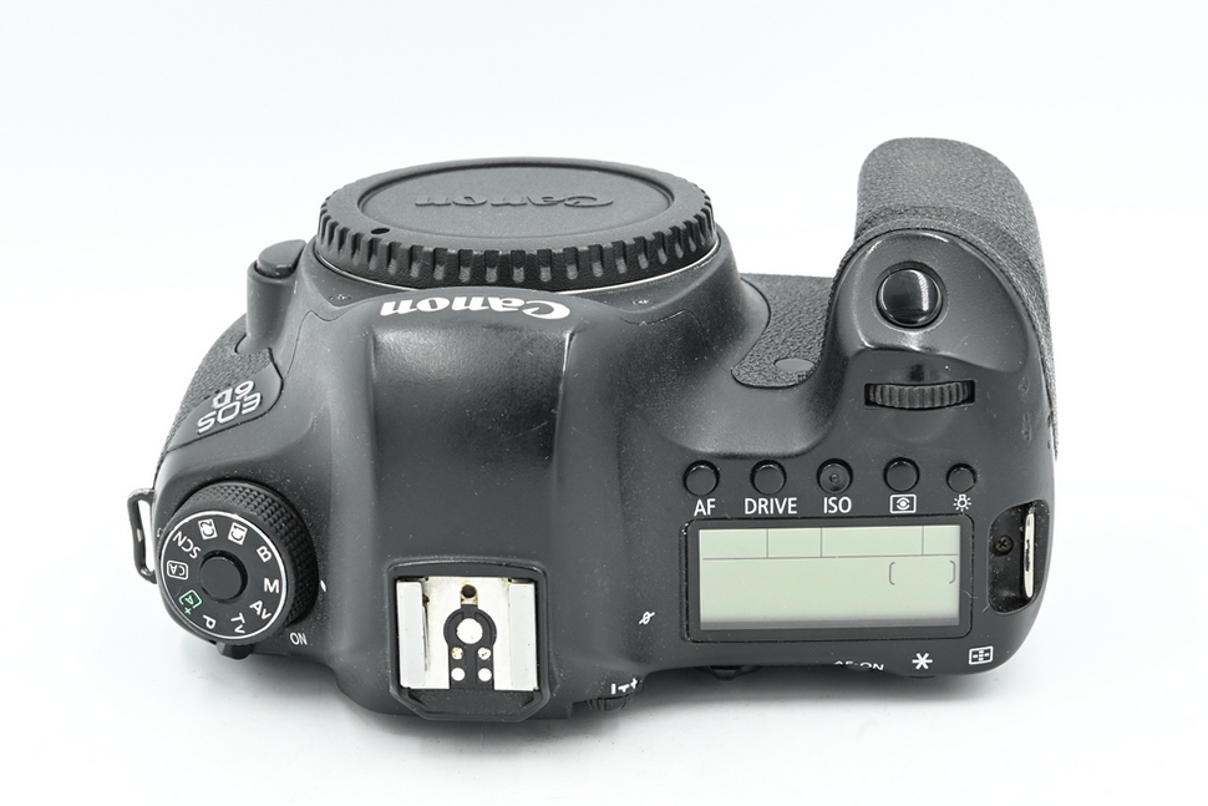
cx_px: 604
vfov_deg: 13.4
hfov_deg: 20.0
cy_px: 403
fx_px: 3423
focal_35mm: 102
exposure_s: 1/15
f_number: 14
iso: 200
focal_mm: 68
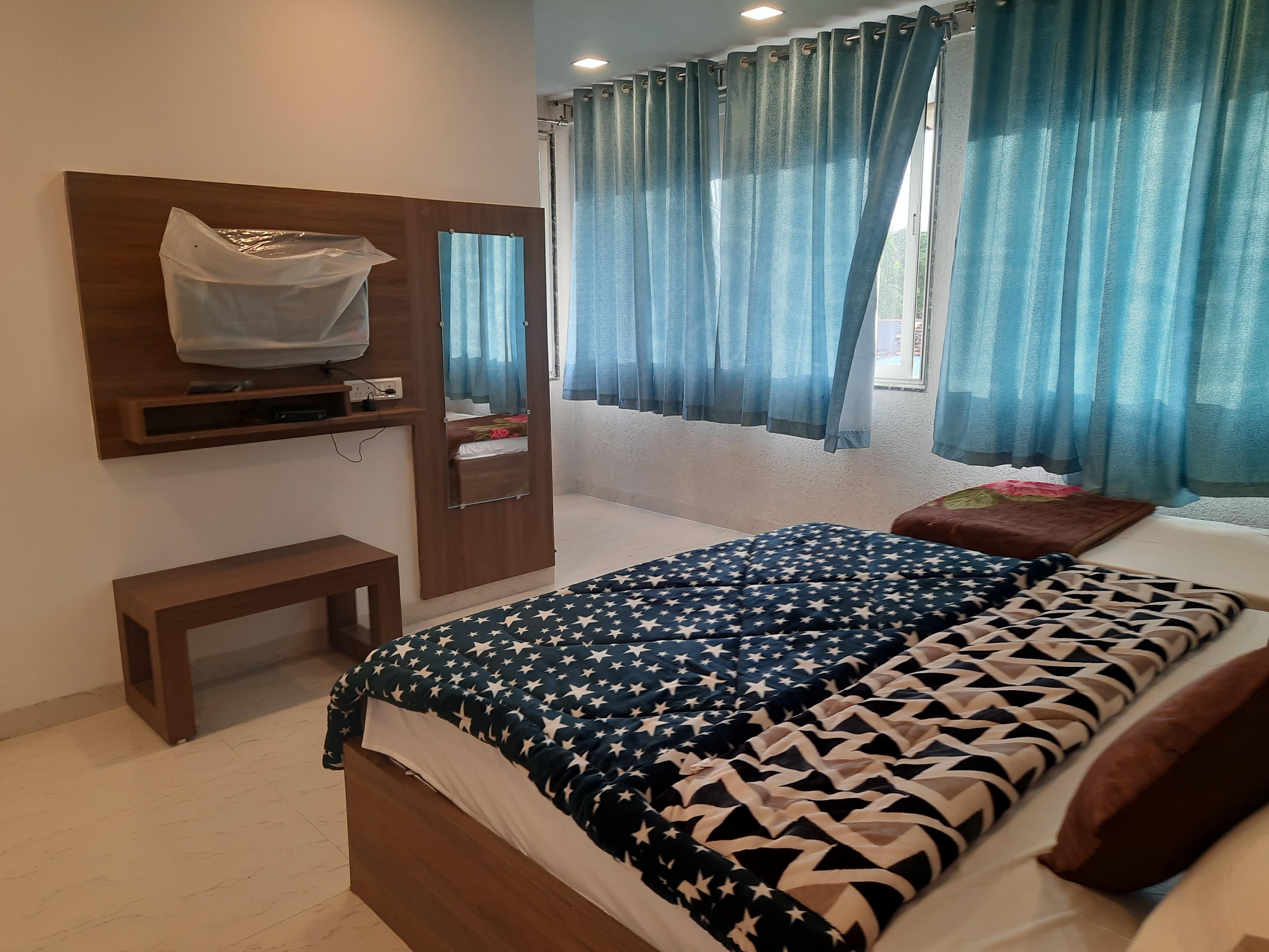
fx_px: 916
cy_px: 476
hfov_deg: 69.4
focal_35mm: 25
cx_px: 634
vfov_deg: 54.9
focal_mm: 4.6
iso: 40
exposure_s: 1/50
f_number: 2
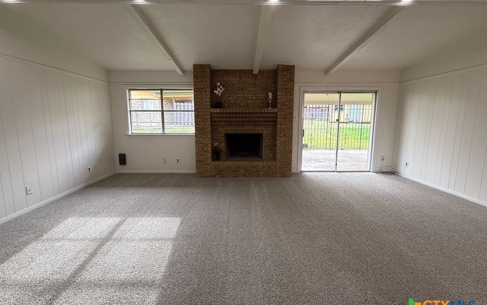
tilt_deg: -6.4
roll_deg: +0.2
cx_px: 244
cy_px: 142
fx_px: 199
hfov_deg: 101.5
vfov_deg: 74.7
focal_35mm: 15
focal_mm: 2.22
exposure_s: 1/120
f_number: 2.2
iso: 125
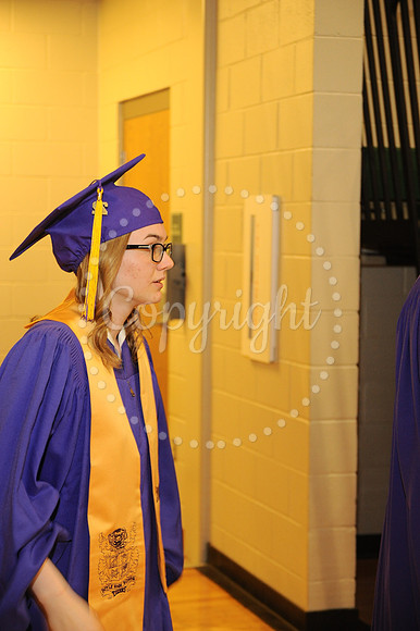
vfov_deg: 23.9
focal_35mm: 85
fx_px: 1489
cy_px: 316
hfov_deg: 16.1
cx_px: 210
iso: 2000
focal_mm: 85
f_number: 5.6
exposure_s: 1/80
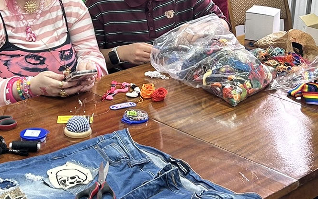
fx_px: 737
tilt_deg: -12.7
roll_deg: -1.1
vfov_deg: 15.0
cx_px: 132
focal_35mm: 85
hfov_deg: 24.3
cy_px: -25
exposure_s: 1/50
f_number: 1.5
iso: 64
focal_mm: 5.7
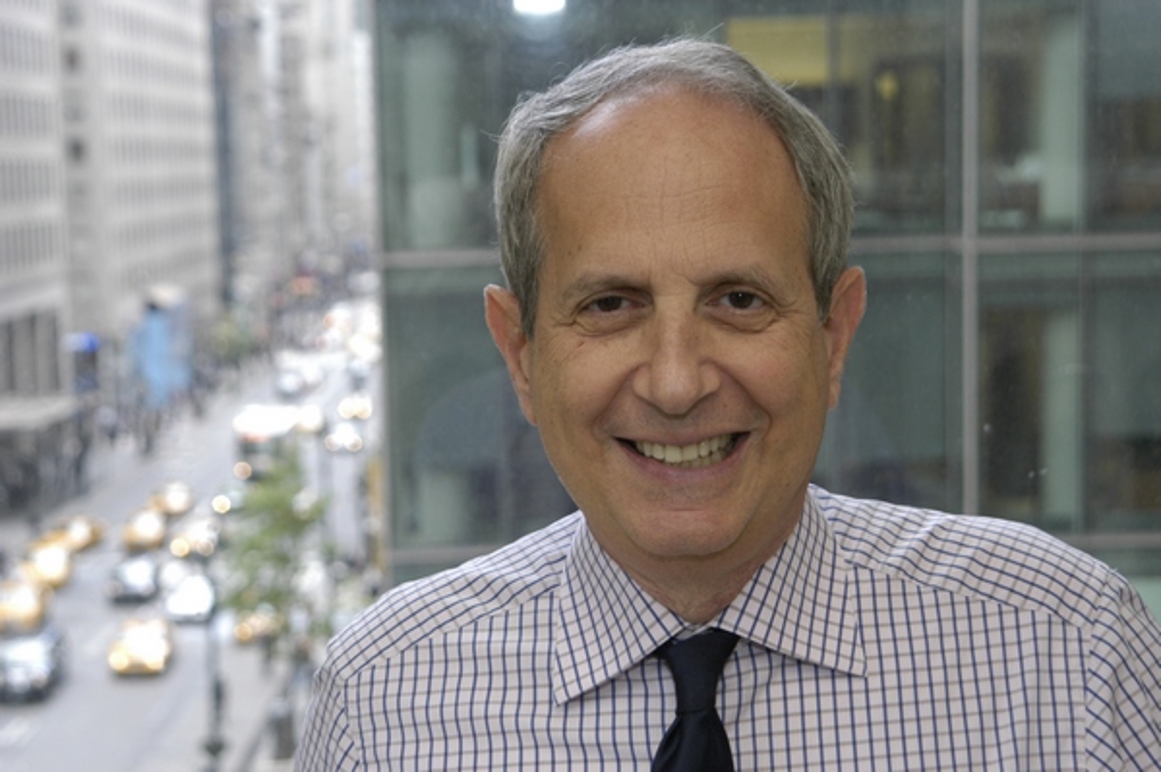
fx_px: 2513
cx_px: 580
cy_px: 386
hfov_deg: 26.0
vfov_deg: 17.5
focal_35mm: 78
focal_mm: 52
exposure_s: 1/80
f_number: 5.6
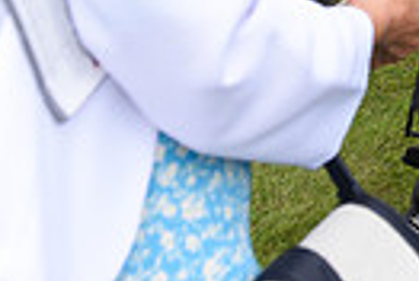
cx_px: 707
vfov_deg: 11.3
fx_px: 1237
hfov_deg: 16.6
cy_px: -334
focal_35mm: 106
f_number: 5.6
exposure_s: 1/500
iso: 500
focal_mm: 24
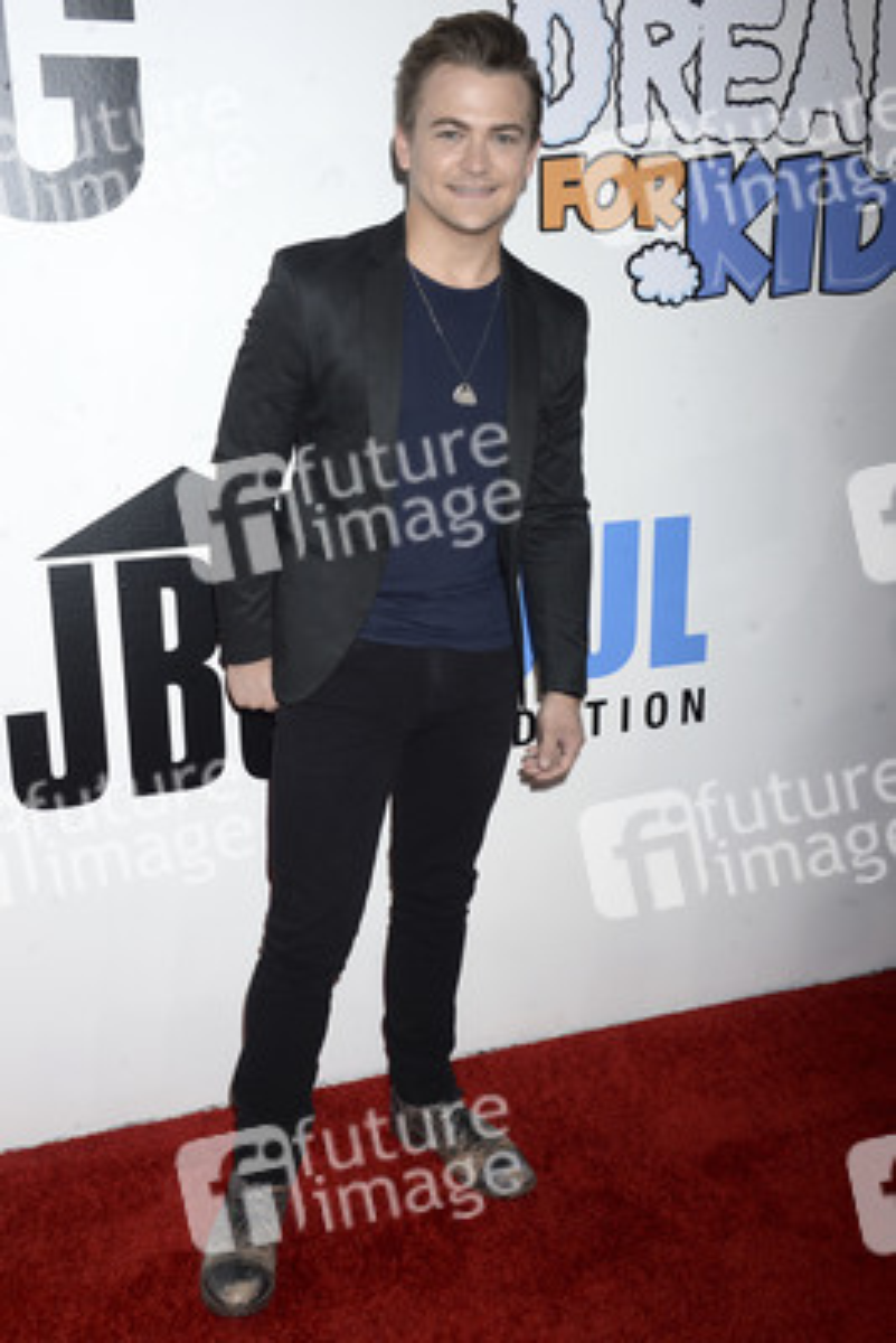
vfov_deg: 53.1
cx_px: 448
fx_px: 1343
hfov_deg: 36.9
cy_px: 672
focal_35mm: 36
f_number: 7.1
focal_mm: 36
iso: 800
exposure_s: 1/250
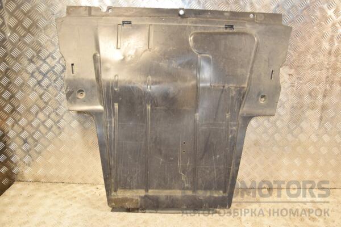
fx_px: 298
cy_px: 114
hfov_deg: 59.5
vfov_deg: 41.7
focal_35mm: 32
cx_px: 170
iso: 800
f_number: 5
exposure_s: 1/200
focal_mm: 21
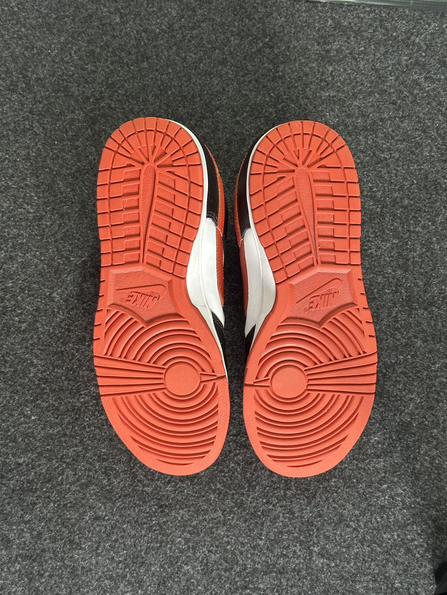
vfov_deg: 39.7
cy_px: 298
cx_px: 224
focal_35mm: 48
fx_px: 826
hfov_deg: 30.3
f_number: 1.78
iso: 200
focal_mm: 6.86
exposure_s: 1/33
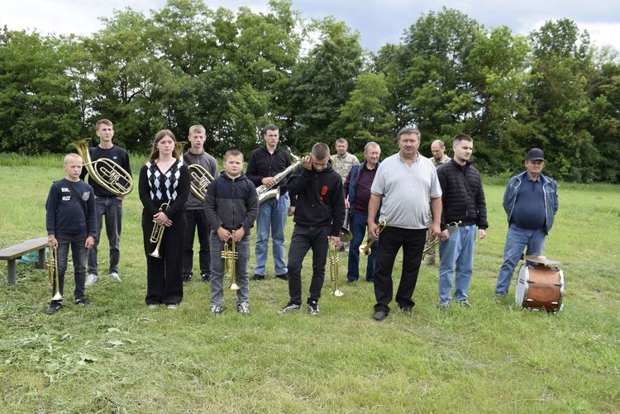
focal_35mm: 33
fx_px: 569
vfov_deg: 40.0
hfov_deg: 57.2
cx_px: 310
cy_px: 207
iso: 280
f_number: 8
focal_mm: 22
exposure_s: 1/250
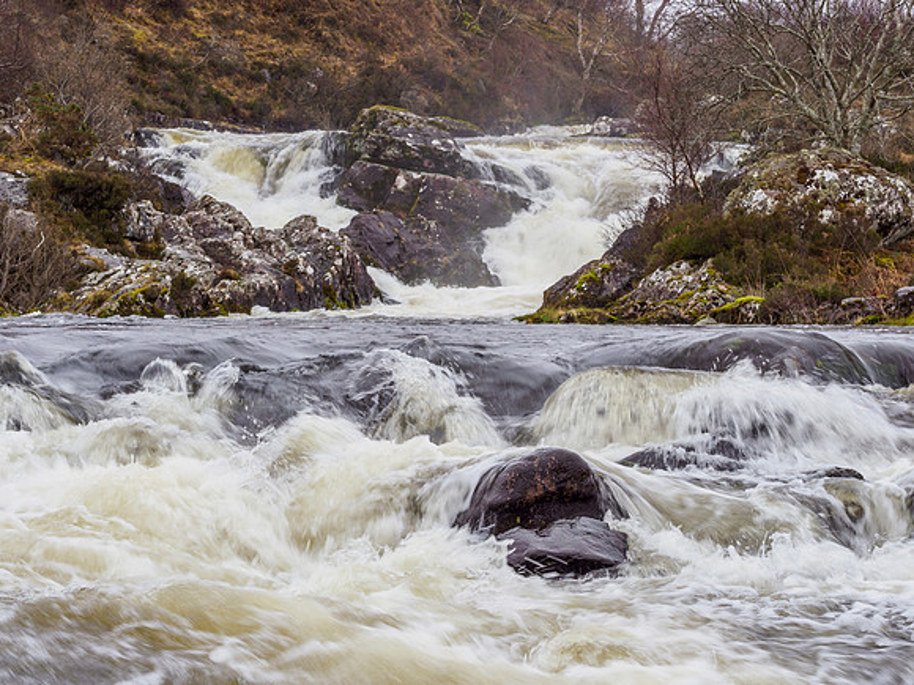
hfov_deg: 13.2
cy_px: 342
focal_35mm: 150
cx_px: 457
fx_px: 3961
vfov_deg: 9.9
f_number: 10
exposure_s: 1/30
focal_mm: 75
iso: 200
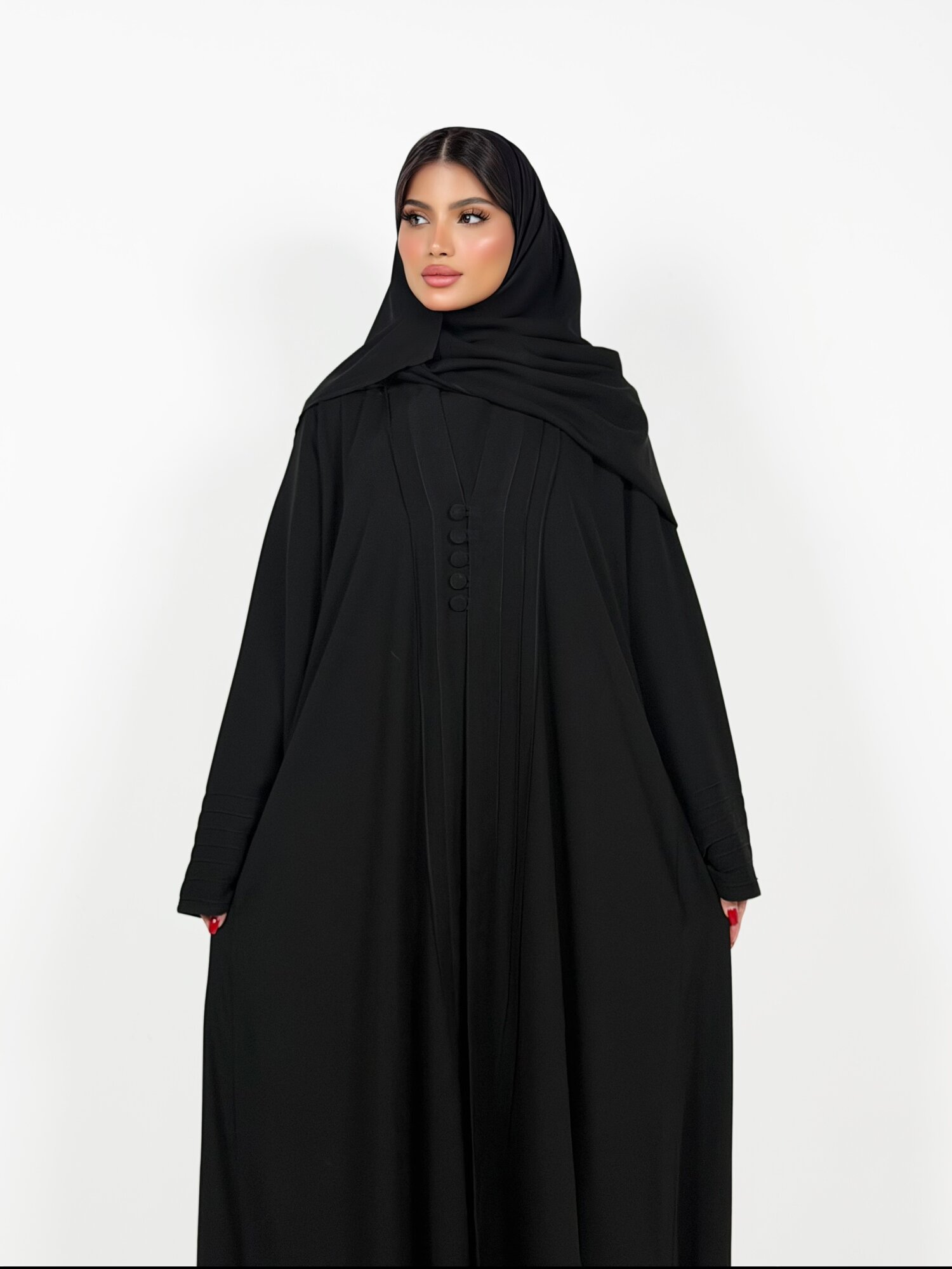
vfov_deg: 39.7
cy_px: 634
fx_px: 1760
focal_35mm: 48
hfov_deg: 30.3
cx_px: 476
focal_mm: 6.76
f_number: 1.78
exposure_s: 1/121
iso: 64
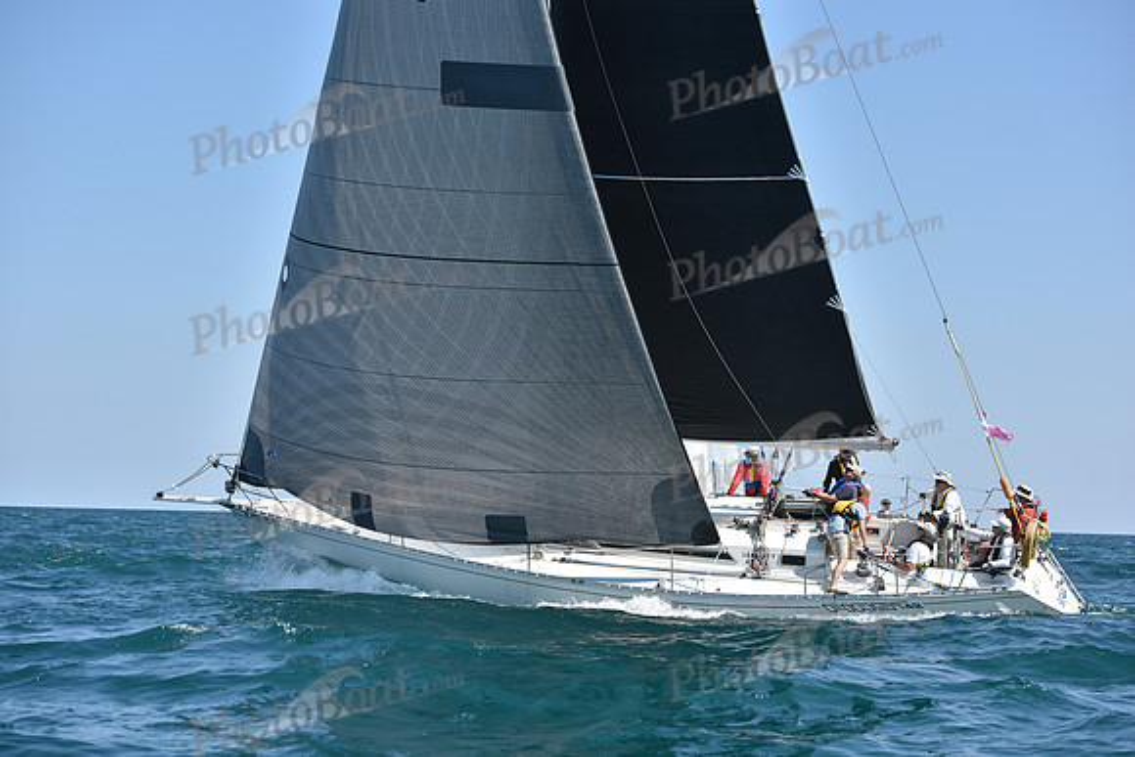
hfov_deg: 25.4
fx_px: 2523
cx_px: 568
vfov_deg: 17.1
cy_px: 378
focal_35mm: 80
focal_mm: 80
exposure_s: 1/1600
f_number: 5
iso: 250
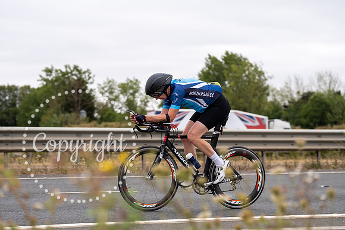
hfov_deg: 24.5
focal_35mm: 83
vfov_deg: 16.5
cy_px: 115
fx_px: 796
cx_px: 172
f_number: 3.5
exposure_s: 1/800
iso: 100
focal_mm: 83
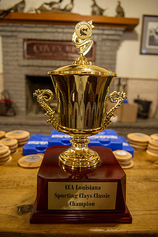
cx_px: 79
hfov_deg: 46.3
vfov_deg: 65.5
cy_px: 118
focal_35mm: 28
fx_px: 185
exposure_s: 1/60
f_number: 2.8
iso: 1600
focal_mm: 28
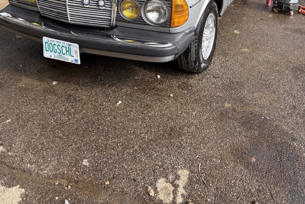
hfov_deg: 51.9
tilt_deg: -17.1
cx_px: 150
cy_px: 21
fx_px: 314
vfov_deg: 34.0
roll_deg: -0.1
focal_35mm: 37
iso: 50
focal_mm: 5.96
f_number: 1.6
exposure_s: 1/552
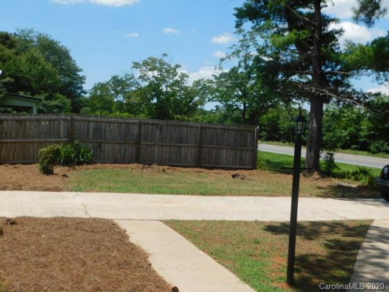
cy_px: 146
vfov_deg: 36.0
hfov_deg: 46.8
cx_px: 194
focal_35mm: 40
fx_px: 450
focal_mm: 7.1
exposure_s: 1/1250
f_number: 3.6
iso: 125
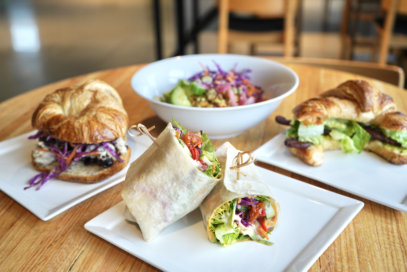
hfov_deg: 49.6
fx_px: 441
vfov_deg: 34.2
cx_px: 204
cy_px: 136
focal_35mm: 39
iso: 1000
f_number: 4
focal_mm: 39
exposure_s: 1/160
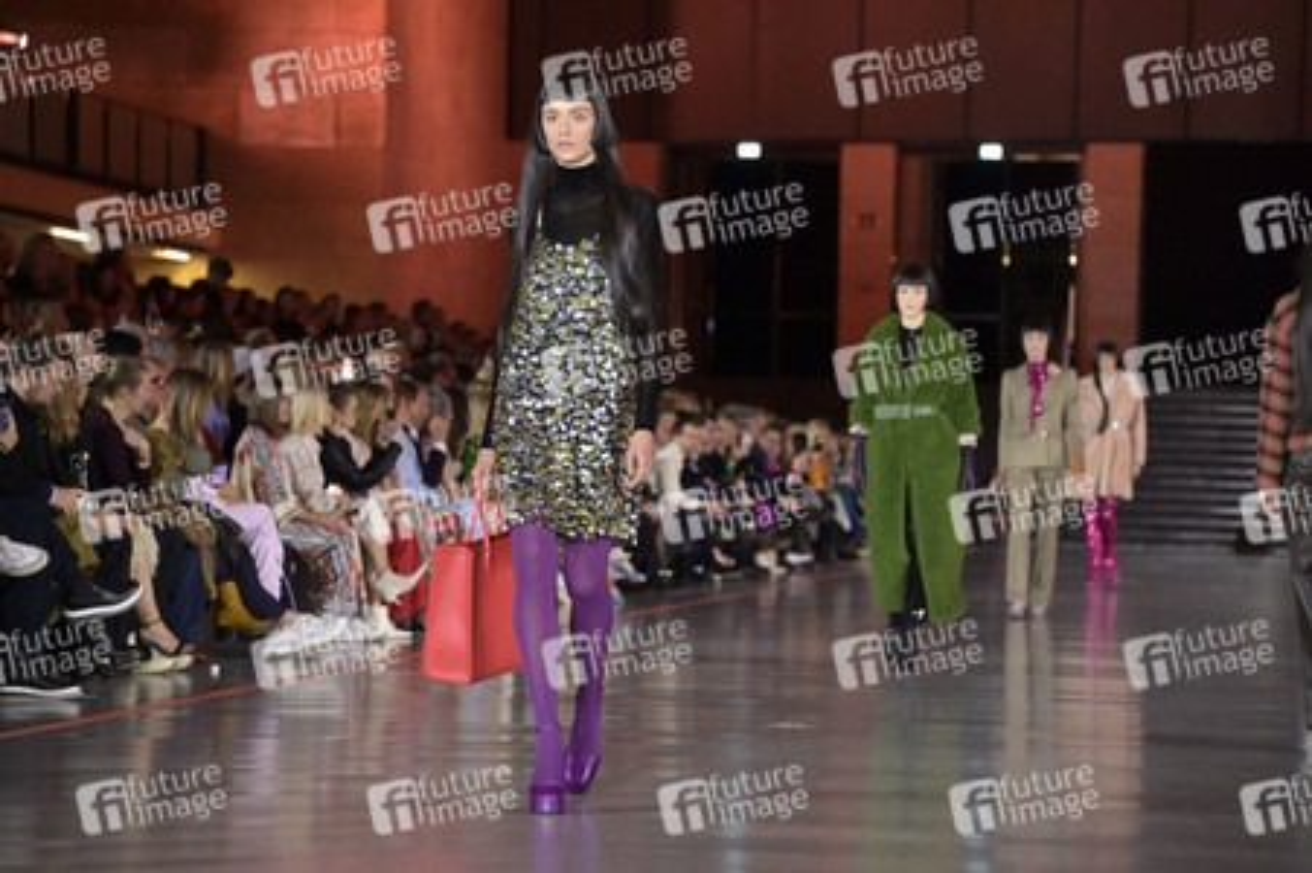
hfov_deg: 14.2
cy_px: 436
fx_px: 5280
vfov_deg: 9.4
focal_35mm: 145
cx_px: 656
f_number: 5.6
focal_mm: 145
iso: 8000
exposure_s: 1/200
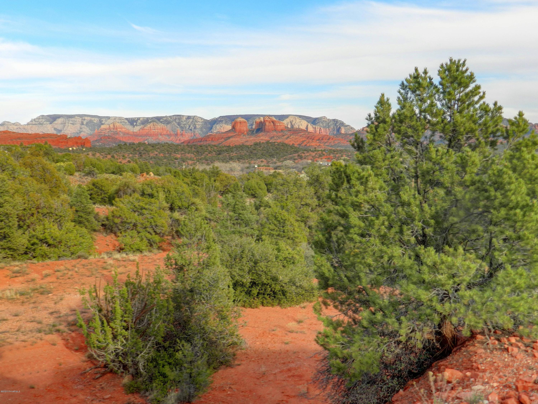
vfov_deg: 37.7
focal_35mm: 38
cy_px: 202
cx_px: 269
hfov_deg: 49.0
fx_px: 591
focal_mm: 6.7
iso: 160
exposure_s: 1/400
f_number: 4
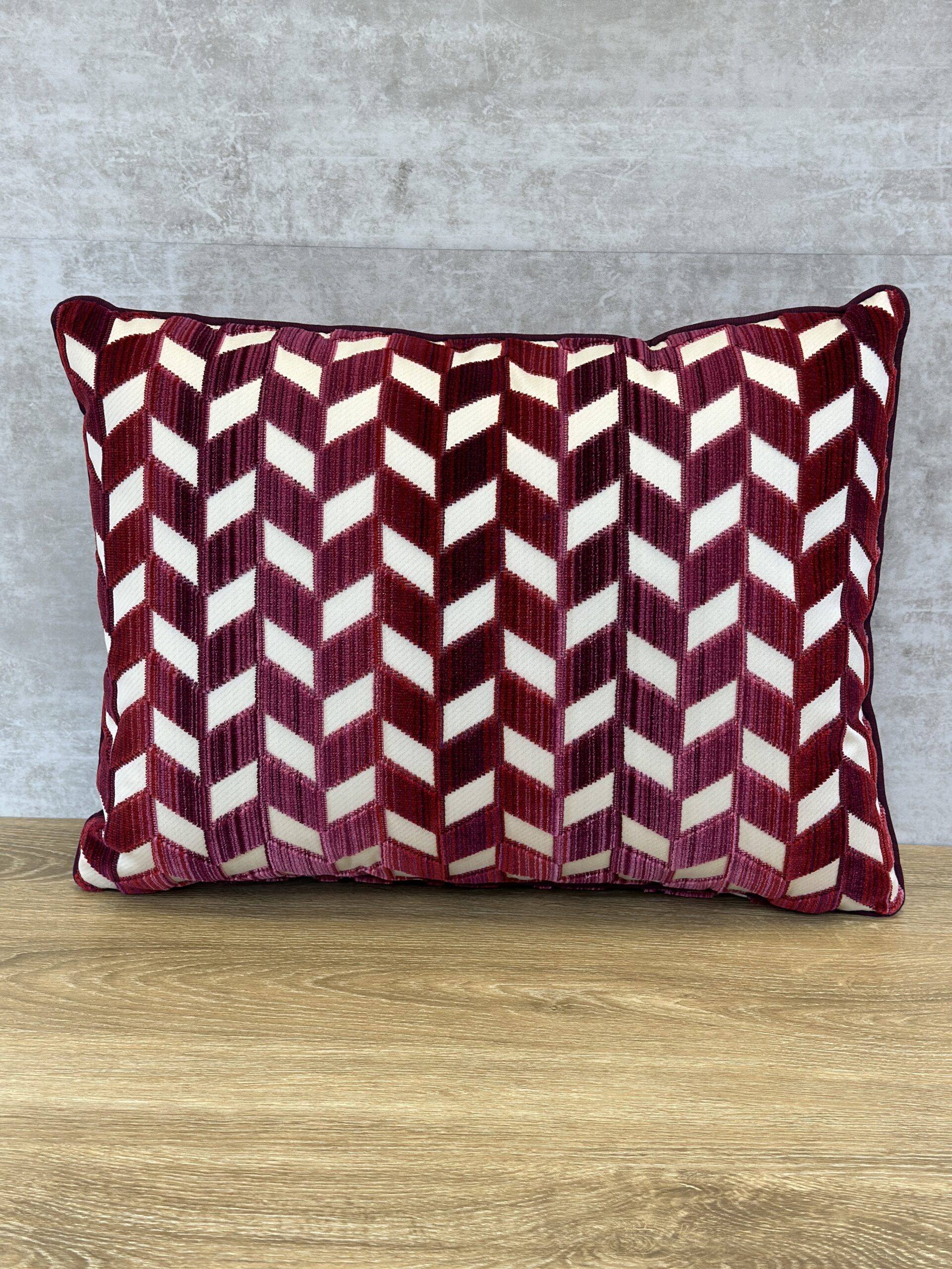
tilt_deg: -16.5
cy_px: 634
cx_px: 476
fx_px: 1760
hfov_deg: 30.3
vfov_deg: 39.7
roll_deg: -0.8
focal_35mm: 48
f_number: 1.78
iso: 80
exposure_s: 1/128
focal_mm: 6.86
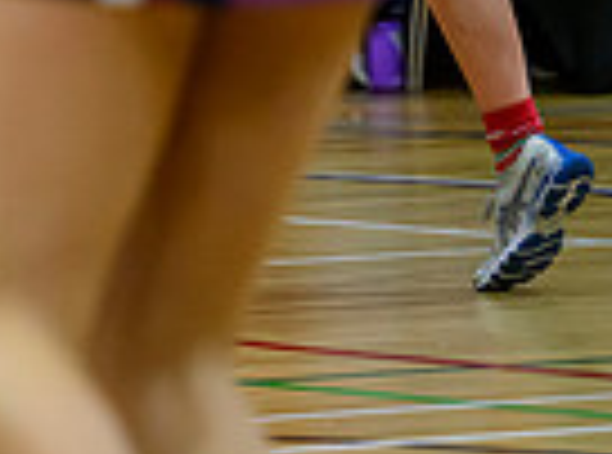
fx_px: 12544
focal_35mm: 712
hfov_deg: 2.8
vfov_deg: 2.1
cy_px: -306
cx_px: -809
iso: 5000
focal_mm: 155
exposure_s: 1/1000
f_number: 2.8
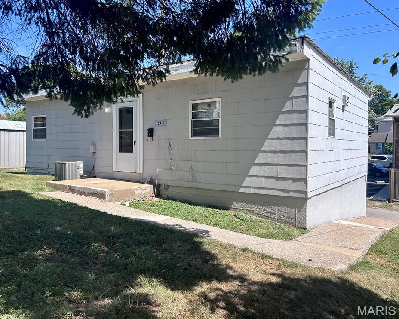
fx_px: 331
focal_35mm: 28
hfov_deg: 62.1
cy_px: 155
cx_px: 180
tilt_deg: -0.1
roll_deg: -0.8
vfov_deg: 51.5
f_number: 1.5
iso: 50
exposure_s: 1/2915
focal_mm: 5.7
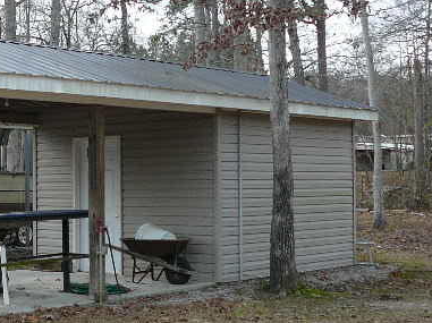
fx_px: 923
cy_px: 162
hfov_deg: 25.8
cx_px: 79
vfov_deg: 19.9
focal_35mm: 74
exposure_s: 1/500
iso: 80
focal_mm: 5.2
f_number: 2.8
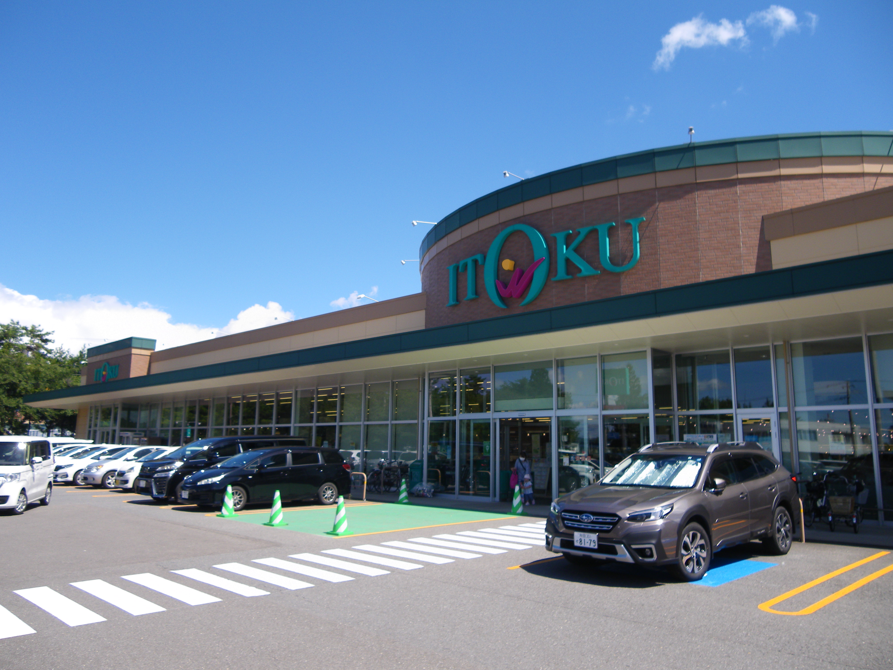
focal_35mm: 28
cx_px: 446
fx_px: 722
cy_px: 335
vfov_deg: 49.7
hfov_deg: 63.4
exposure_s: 1/640
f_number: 2.6
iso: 64
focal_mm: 4.9
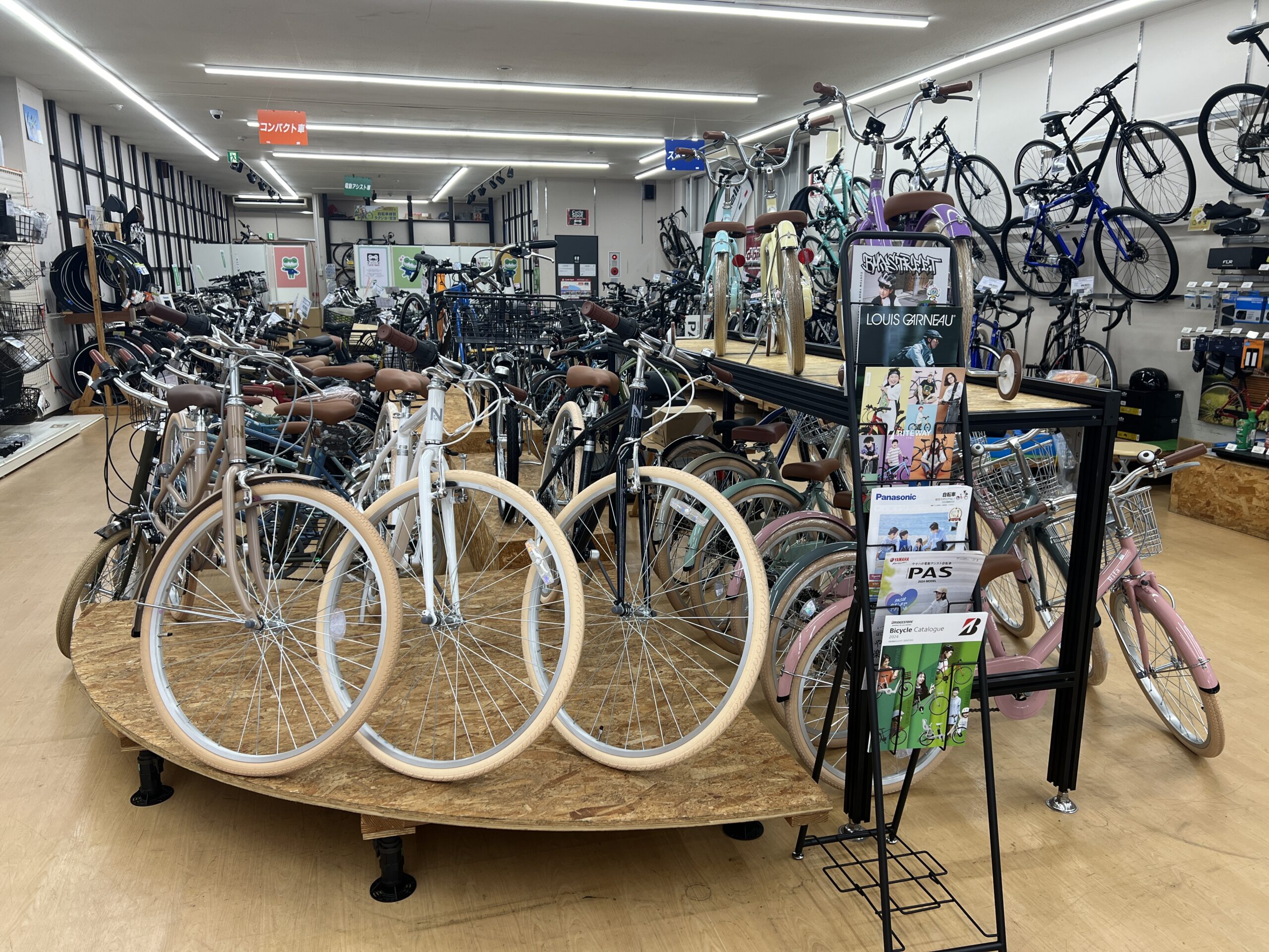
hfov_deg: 67.3
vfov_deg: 53.1
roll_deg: +0.0
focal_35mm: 26
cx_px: 634
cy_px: 476
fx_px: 953
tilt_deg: -13.9
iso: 32
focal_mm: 5.7
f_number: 1.5
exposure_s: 1/102
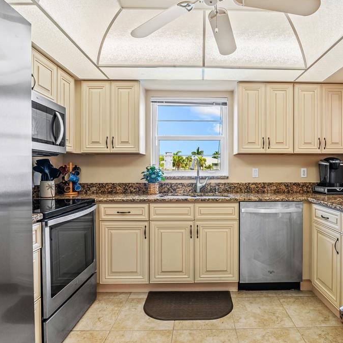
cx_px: 211
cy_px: 171
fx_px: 247
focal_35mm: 22
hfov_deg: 68.7
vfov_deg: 69.6
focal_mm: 17
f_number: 10
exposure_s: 1/8
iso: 320
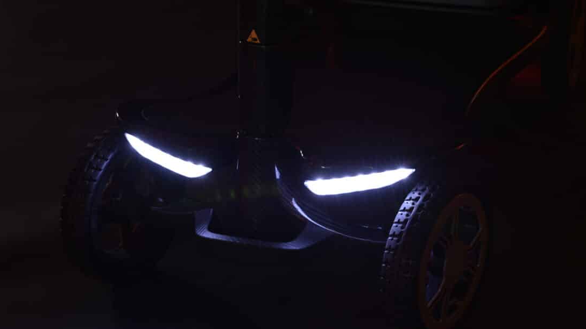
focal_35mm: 90
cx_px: 294
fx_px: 1398
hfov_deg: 23.7
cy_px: 189
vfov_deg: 13.4
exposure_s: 1
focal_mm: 85
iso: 125
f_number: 8
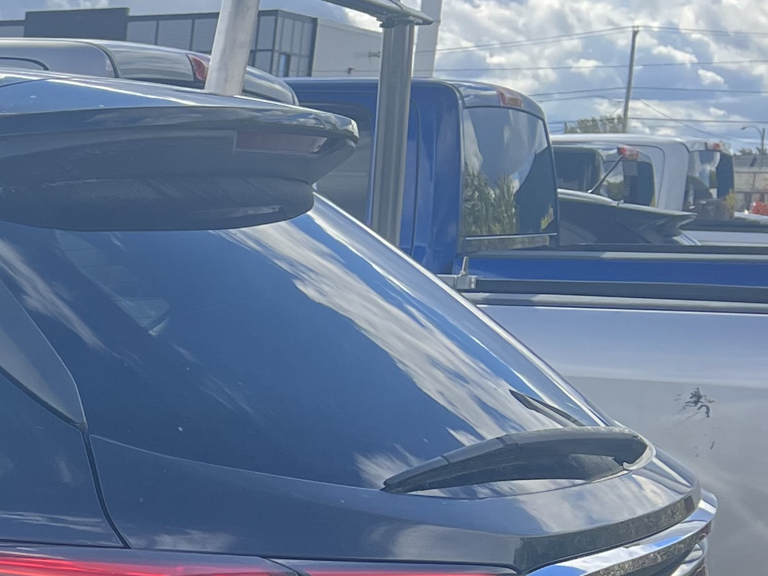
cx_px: -555
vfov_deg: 15.7
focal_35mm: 91
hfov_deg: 17.9
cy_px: 674
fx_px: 2019
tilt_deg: -13.2
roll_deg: -0.9
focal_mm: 5.7
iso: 50
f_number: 1.5
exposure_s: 1/1488
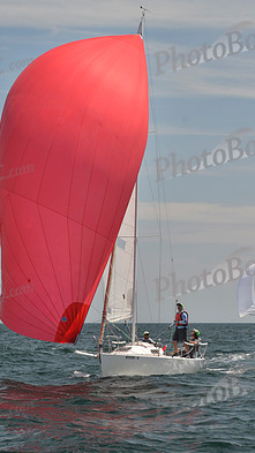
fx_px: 1767
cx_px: 94
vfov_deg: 14.6
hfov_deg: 8.2
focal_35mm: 147
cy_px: 228
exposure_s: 1/800
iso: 400
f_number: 8
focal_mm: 95
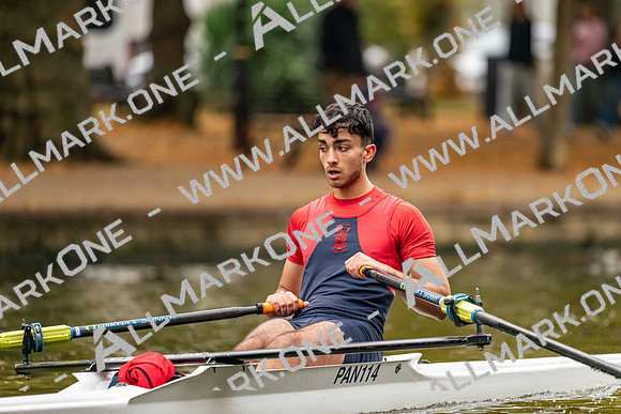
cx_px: 310
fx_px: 6901
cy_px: 207
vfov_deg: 3.4
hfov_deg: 5.2
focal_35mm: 400
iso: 3600
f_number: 4.5
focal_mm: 400
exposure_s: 1/2500
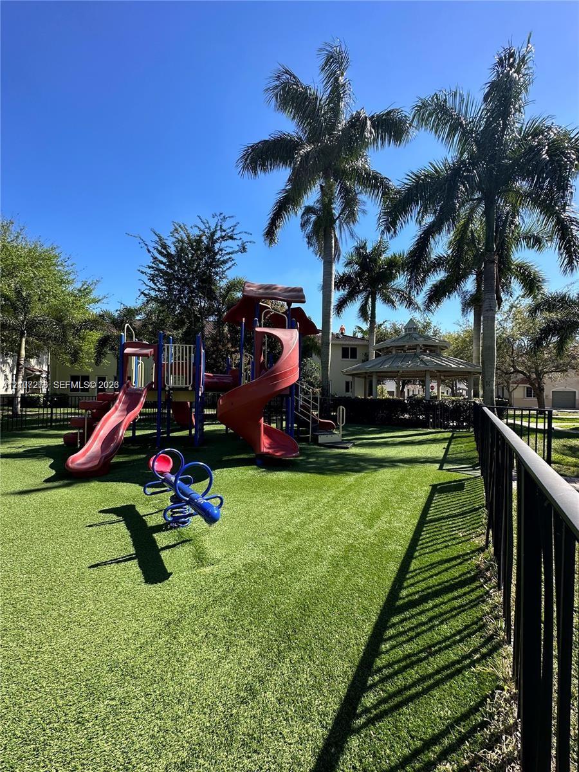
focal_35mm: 14
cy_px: 386
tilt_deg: +0.5
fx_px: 312
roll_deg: -0.3
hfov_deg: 85.7
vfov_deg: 102.1
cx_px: 290
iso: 50
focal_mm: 2.22
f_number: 2.2
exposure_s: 1/963
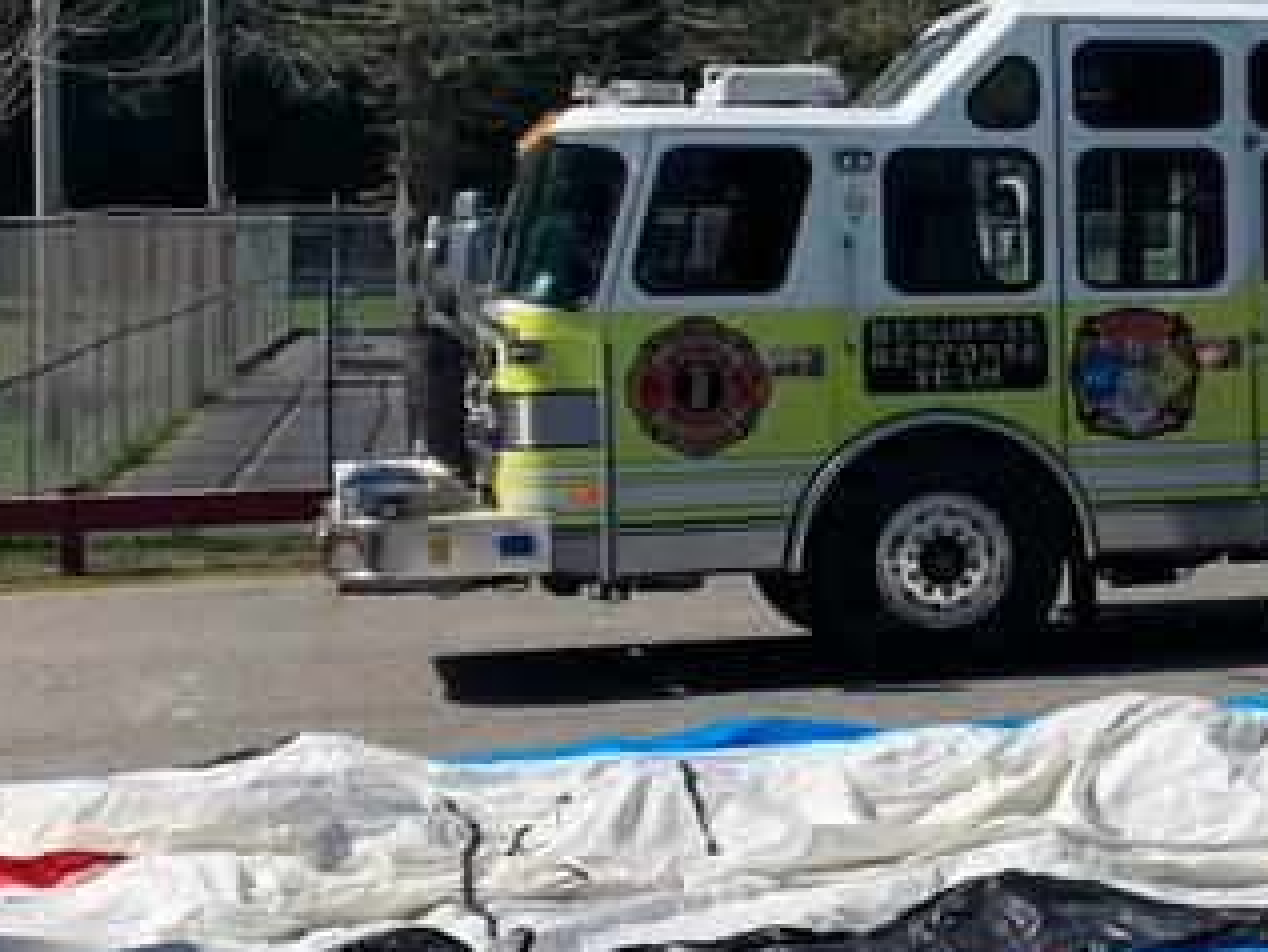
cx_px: 1516
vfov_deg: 17.6
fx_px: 3078
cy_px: 344
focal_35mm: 84
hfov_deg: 21.6
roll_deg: +0.4
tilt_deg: -1.3
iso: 25
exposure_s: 1/1916
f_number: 1.8
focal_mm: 4.25
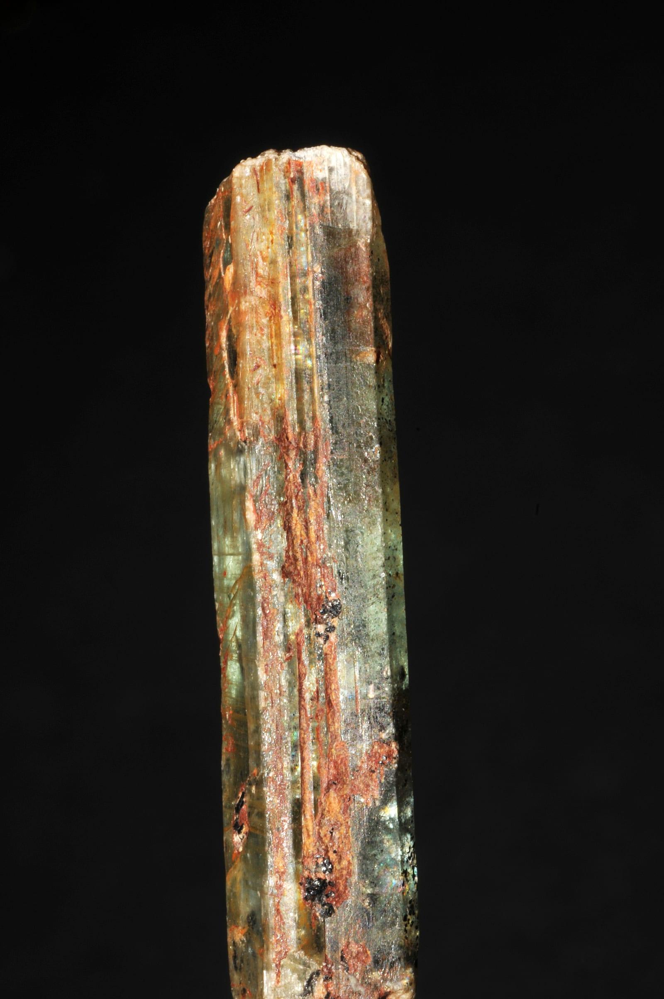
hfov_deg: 15.2
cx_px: 332
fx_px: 2496
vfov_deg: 22.6
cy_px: 500
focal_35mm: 90
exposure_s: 1/60
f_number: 40
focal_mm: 60
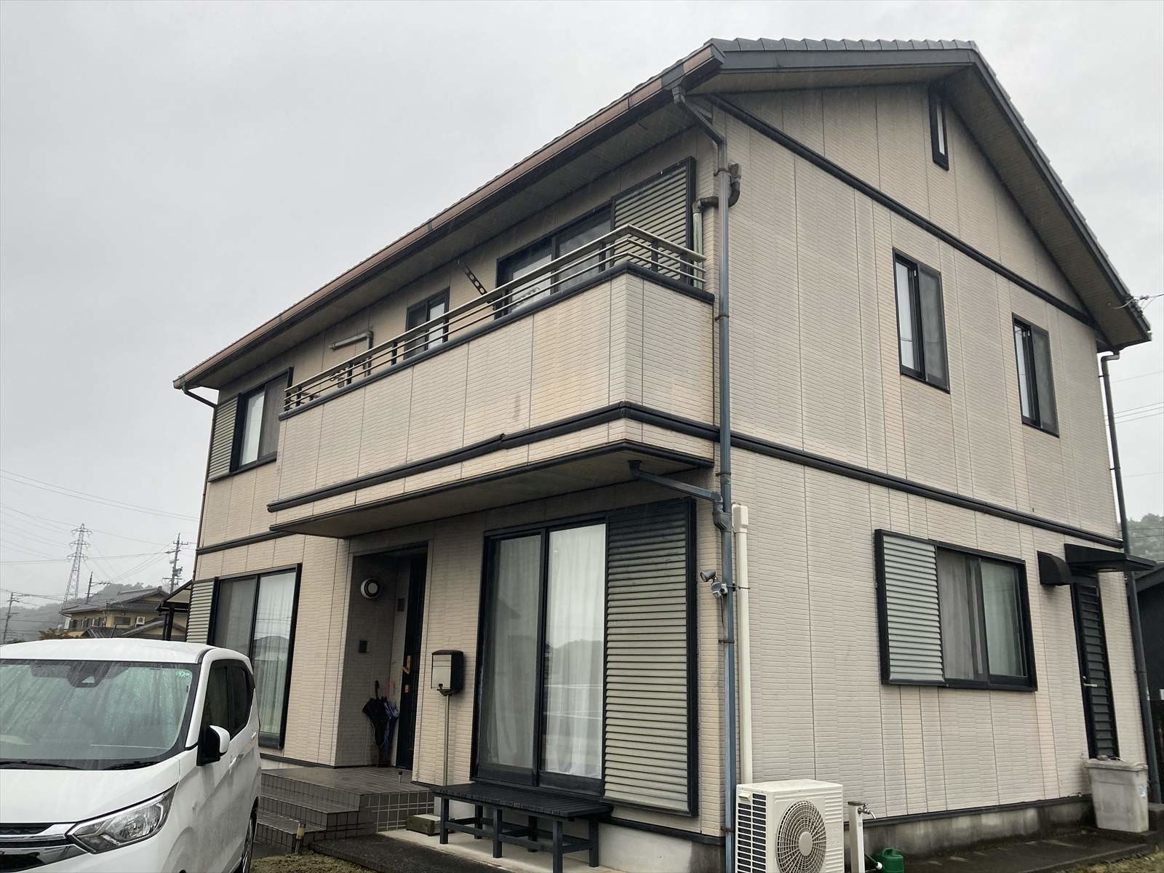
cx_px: 582
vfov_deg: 49.7
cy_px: 436
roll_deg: -2.2
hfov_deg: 63.4
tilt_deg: +15.1
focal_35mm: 28
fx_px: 942
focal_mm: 3.99
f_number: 1.8
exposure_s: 1/121
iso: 40
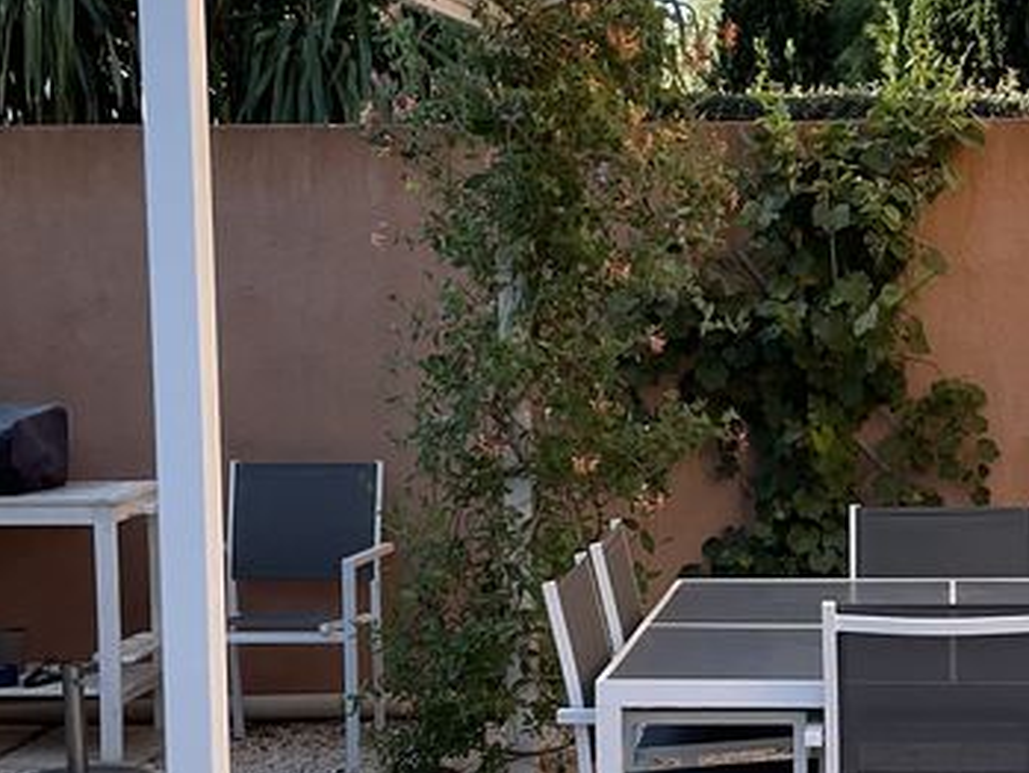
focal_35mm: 83
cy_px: 484
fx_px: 2468
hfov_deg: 23.1
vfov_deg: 17.8
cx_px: 855
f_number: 1.8
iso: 16
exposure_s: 1/465
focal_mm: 3
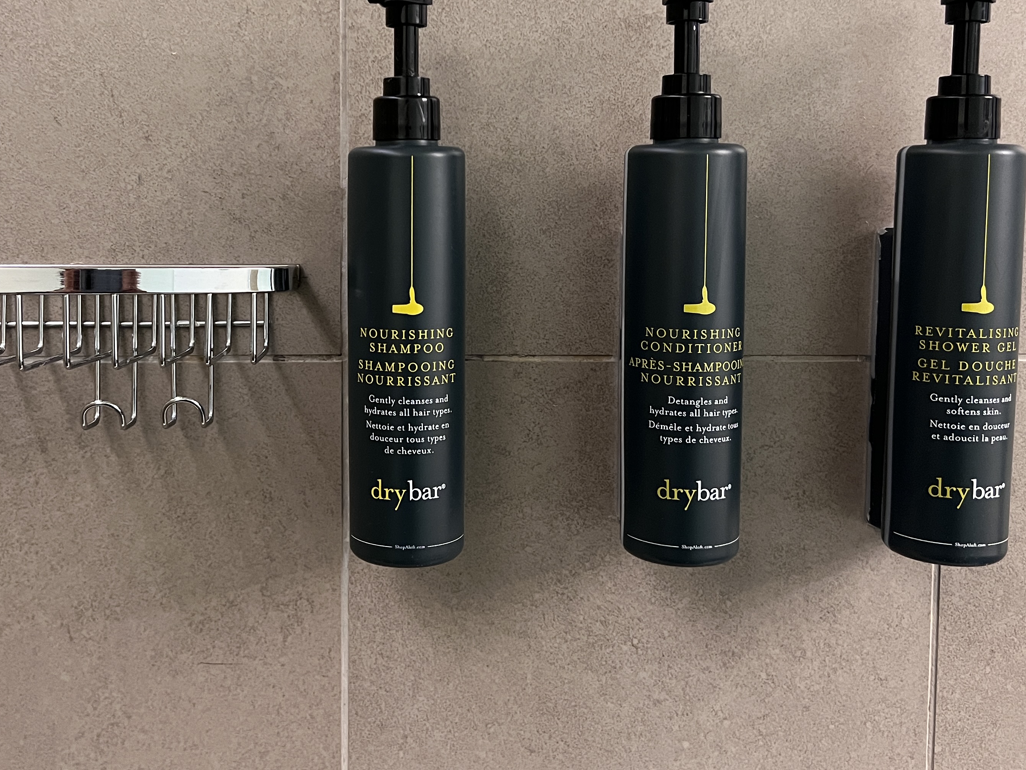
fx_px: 1156
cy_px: 278
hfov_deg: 47.5
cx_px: 392
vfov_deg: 36.6
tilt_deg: -3.9
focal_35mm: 39
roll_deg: +0.1
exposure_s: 1/50
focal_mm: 5.7
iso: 500
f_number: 1.5
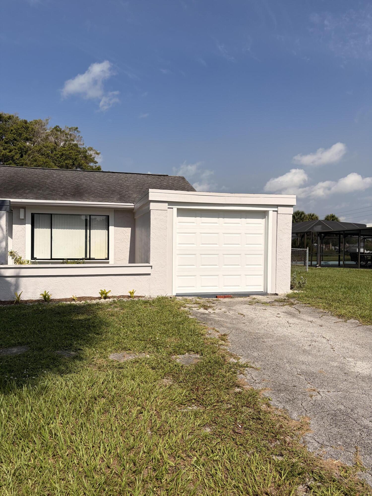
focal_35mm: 26
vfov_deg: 67.3
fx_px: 373
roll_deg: -0.7
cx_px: 186
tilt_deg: -0.2
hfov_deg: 53.1
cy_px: 248
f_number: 1.6
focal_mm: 5.96
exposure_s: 1/7813
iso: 50
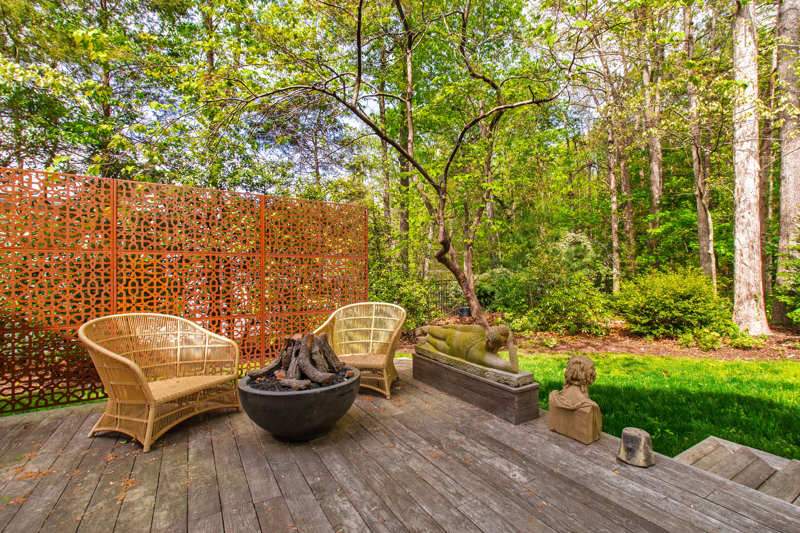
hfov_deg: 100.4
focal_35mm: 15
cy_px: 266
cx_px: 400
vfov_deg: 77.3
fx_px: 333
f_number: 8
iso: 100
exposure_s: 1/60
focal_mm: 10
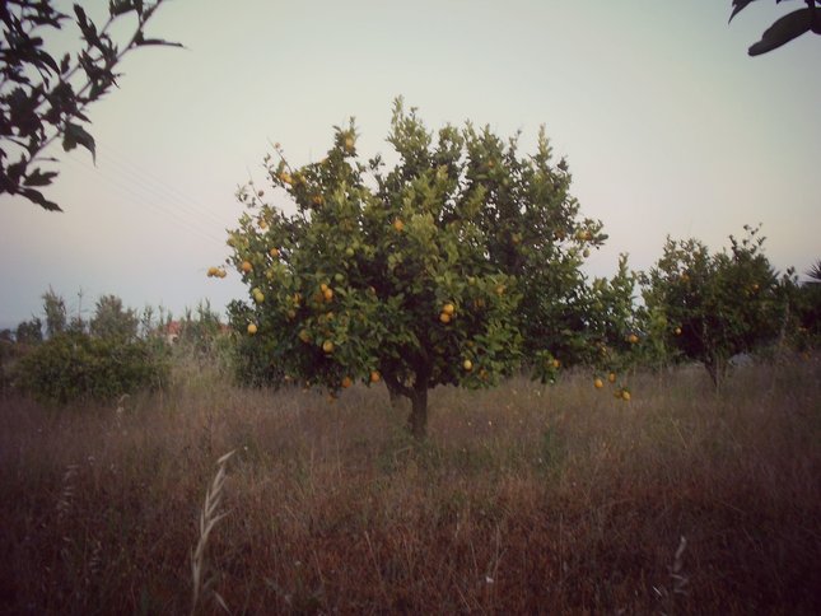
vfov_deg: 48.2
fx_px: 688
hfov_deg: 61.7
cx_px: 410
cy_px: 308
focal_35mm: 29
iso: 400
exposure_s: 1/30
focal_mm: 5.3
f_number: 3.4
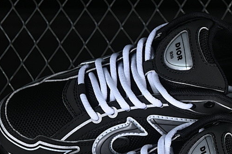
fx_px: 1050
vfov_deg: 8.4
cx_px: 181
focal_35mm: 163
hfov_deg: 12.6
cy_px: 154
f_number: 6.3
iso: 160
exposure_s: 1/50
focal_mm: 50
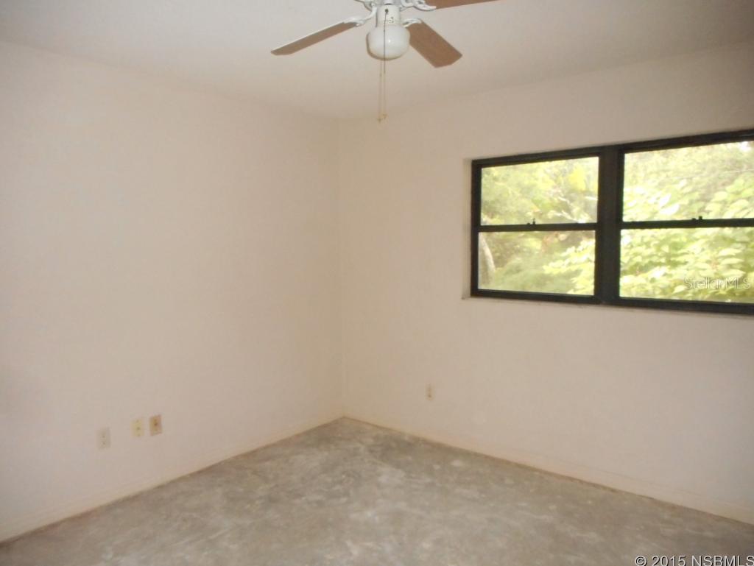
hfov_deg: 69.4
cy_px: 283
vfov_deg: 54.9
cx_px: 377
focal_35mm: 25
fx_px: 545
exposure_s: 1/25
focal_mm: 4.5
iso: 640
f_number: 3.7
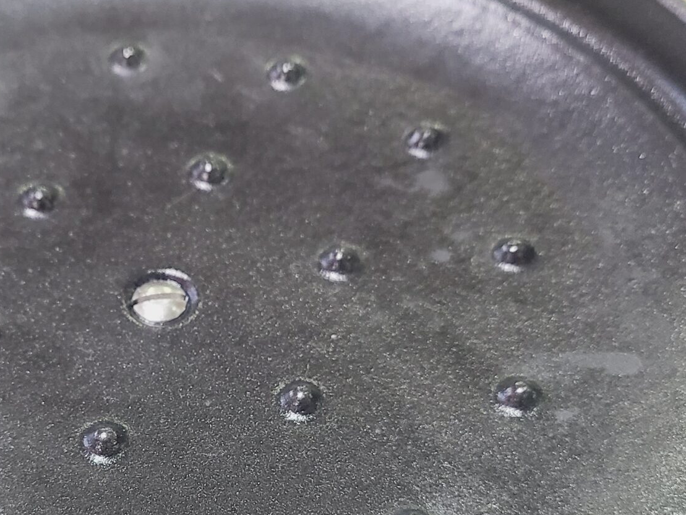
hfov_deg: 31.6
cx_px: 171
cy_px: 394
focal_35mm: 60
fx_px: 1189
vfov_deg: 24.1
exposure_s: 1/50
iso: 320
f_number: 1.8
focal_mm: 5.4
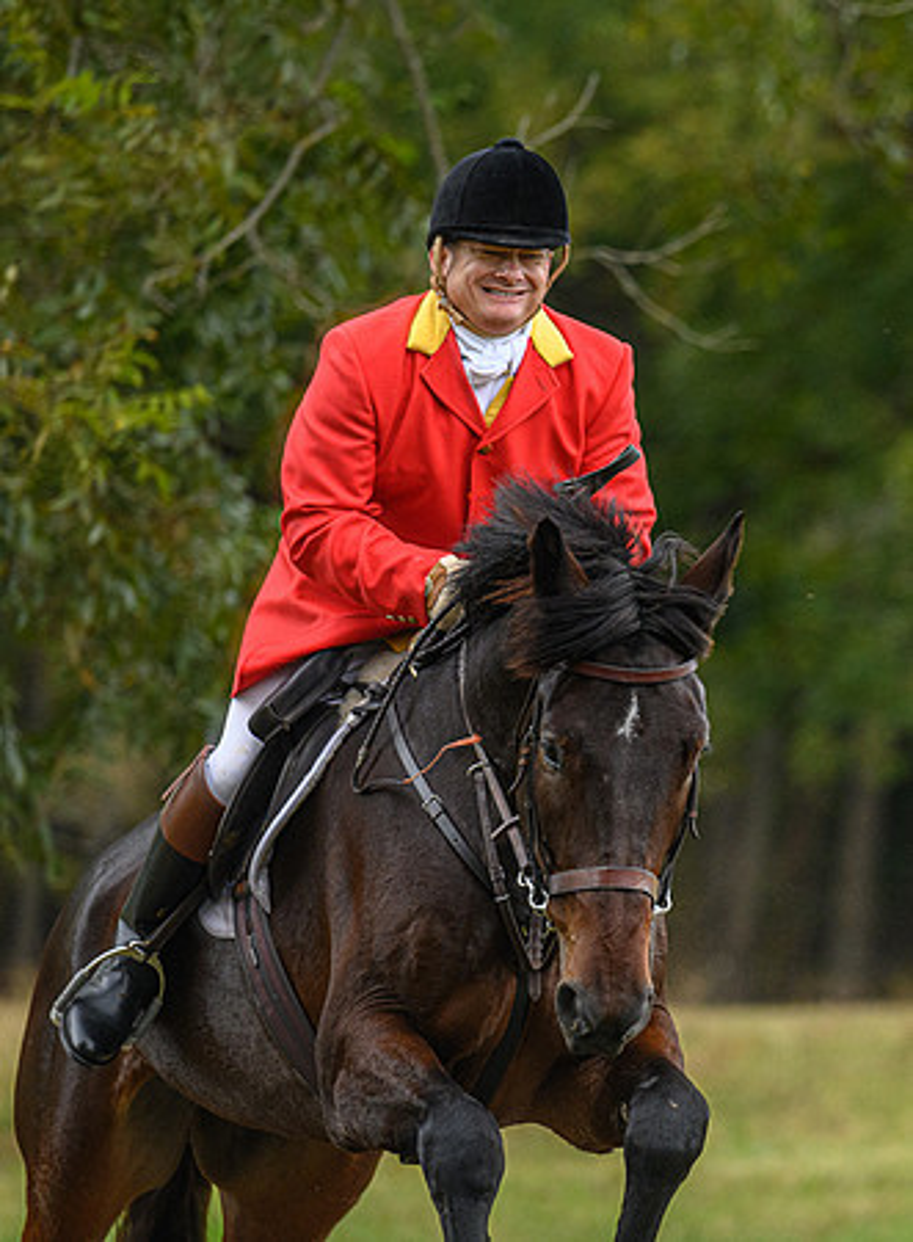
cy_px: 554
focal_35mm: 348
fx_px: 12395
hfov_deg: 4.2
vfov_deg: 5.7
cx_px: 958
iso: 800
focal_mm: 185
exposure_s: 1/640
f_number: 3.5
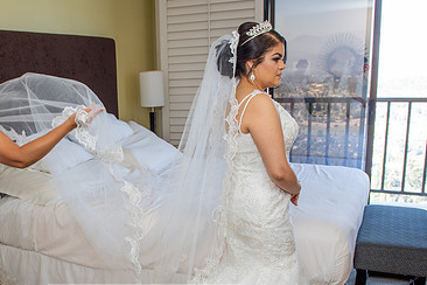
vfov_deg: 30.7
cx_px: 142
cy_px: 214
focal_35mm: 43
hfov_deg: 44.8
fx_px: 510
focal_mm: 24
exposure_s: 1/125
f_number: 5.6
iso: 640
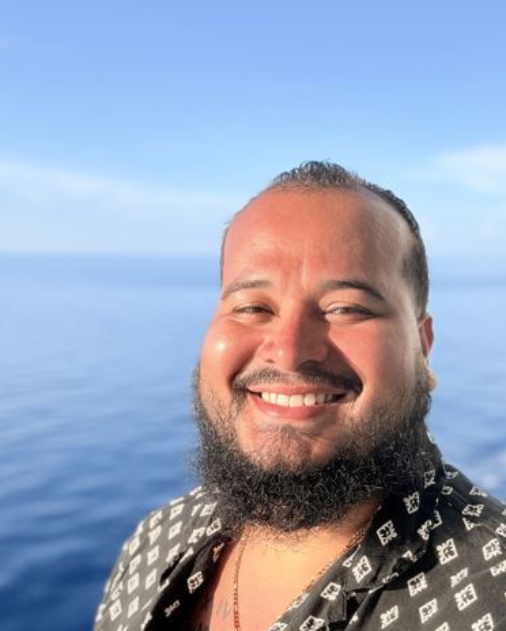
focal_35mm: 37
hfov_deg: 40.1
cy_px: 395
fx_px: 692
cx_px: 287
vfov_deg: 48.6
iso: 25
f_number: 1.9
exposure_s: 1/569
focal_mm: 2.69
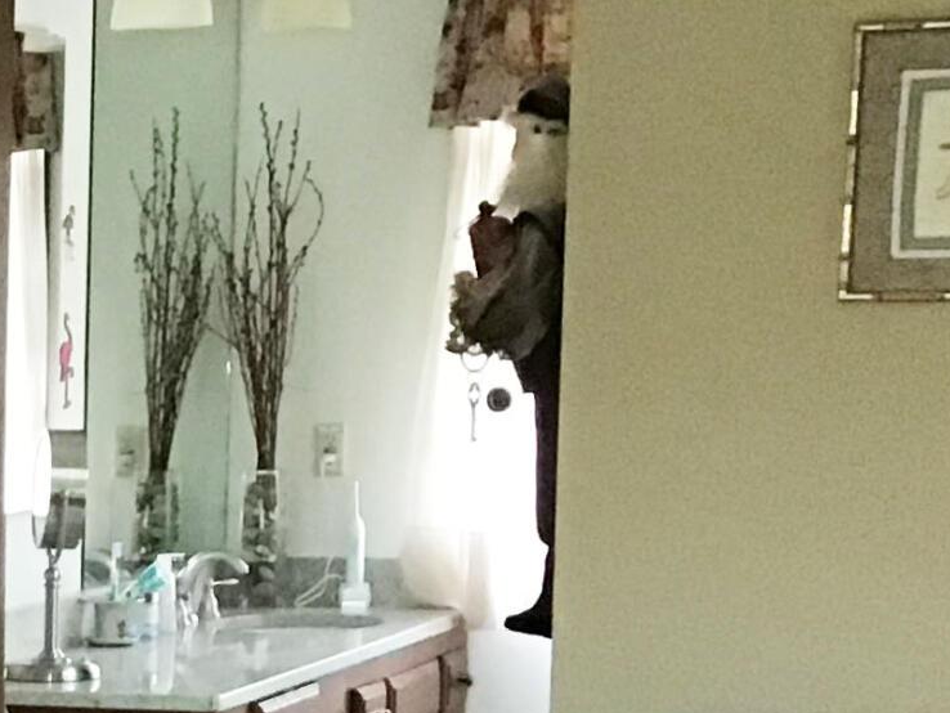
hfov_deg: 13.9
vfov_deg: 11.5
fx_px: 3459
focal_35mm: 126
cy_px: 891
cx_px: -753
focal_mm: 3.3
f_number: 2.4
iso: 160
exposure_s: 1/30
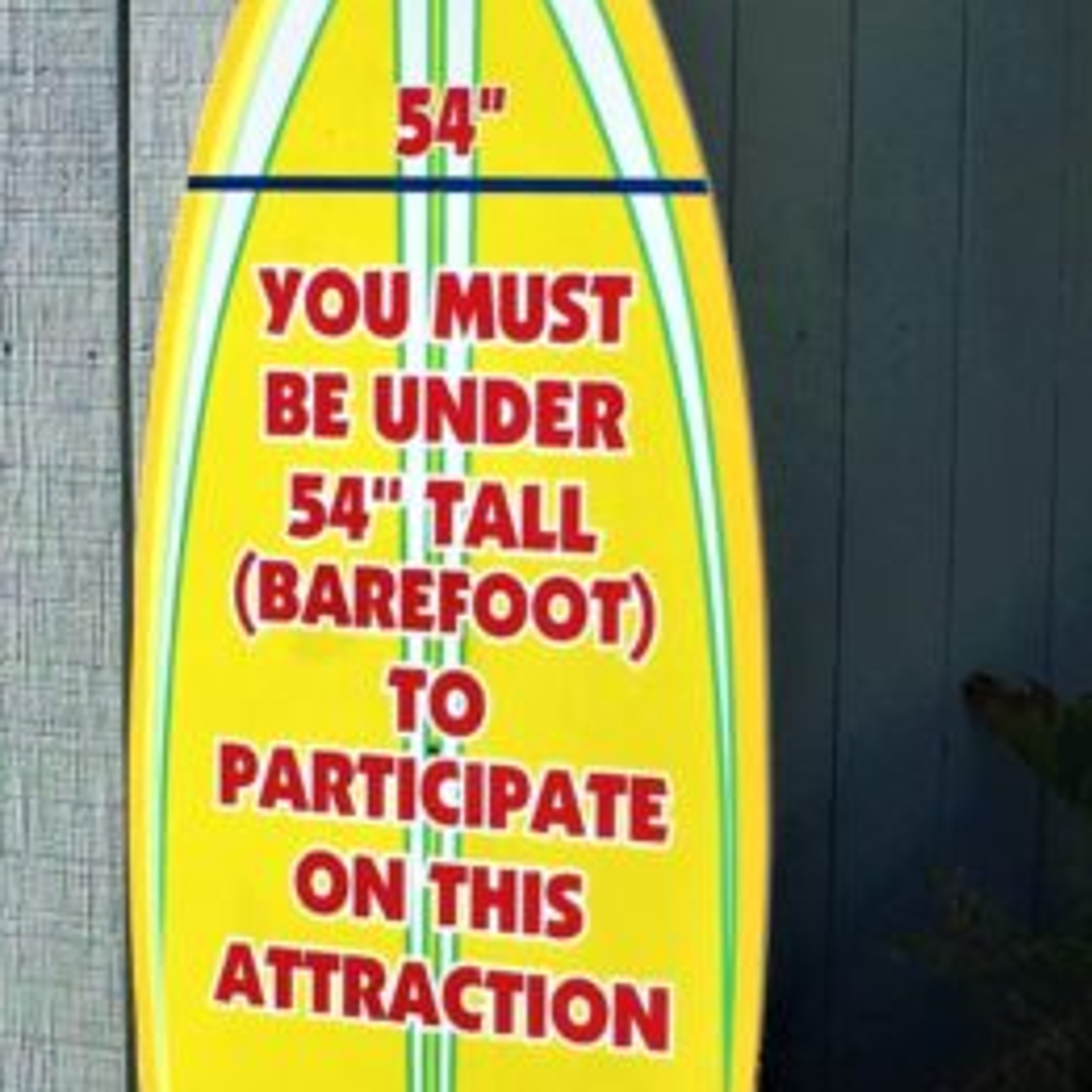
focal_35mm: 60
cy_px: 552
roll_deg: -3.4
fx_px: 2141
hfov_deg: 28.6
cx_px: 527
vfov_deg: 28.6
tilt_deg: -10.2
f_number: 2.2
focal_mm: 4.15
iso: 32
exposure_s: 1/1522
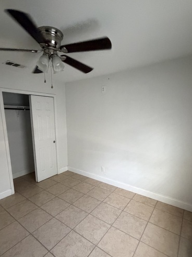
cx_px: 84
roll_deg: +1.4
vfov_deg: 84.3
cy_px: 143
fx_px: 141
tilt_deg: -10.0
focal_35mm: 19
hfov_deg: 68.4
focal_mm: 2.22
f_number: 2.2
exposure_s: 1/60
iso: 1000
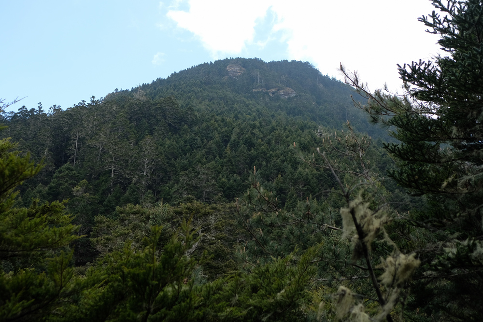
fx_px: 470
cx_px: 242
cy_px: 161
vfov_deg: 37.9
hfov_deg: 54.4
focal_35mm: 35
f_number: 2.8
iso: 400
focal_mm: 23
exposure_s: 1/2500
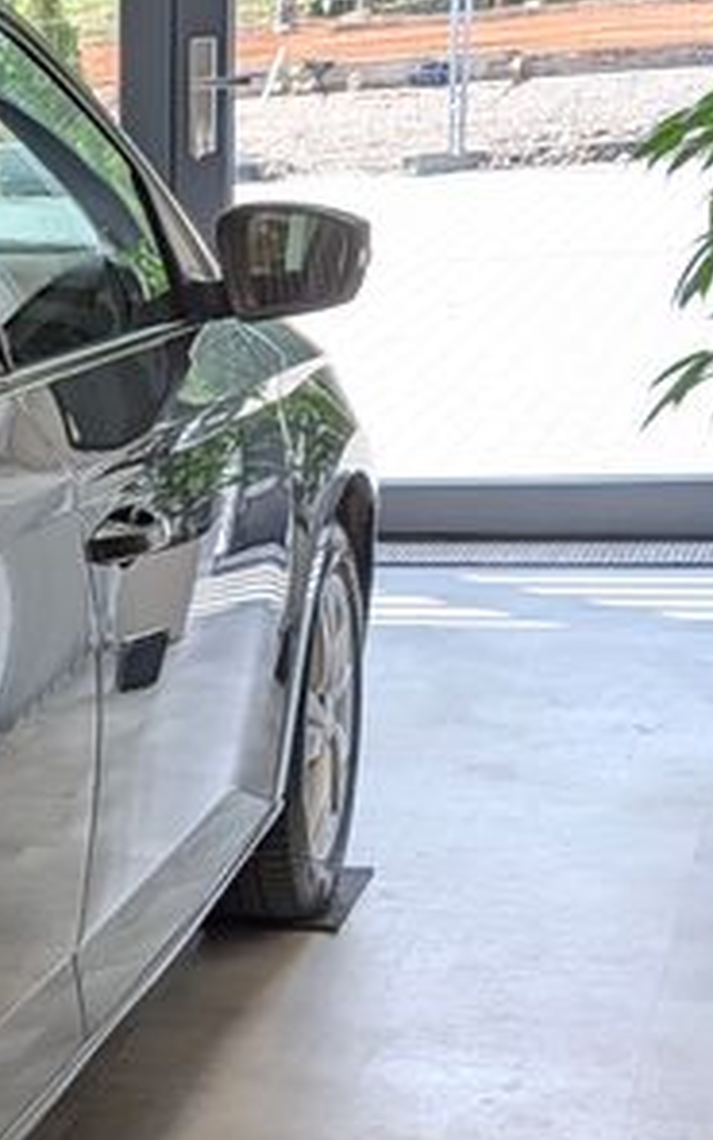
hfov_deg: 12.7
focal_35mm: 88
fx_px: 2736
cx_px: -786
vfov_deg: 23.0
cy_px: 1007
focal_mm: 6.9
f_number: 1.68
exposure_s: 1/183
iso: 18
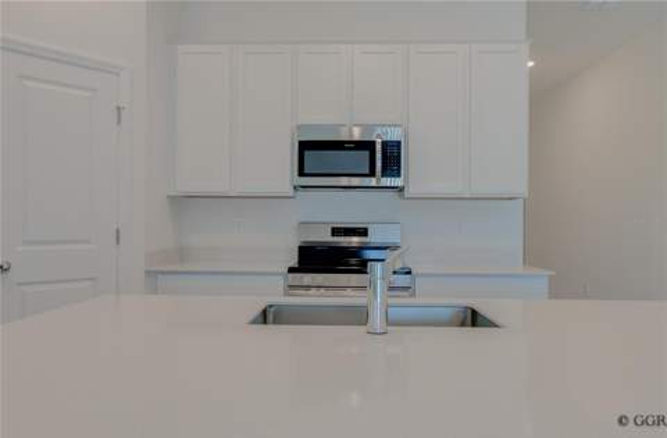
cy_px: 219
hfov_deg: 74.0
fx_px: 443
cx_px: 334
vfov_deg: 52.6
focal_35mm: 24
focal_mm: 16
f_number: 9
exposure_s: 1/25
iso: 400
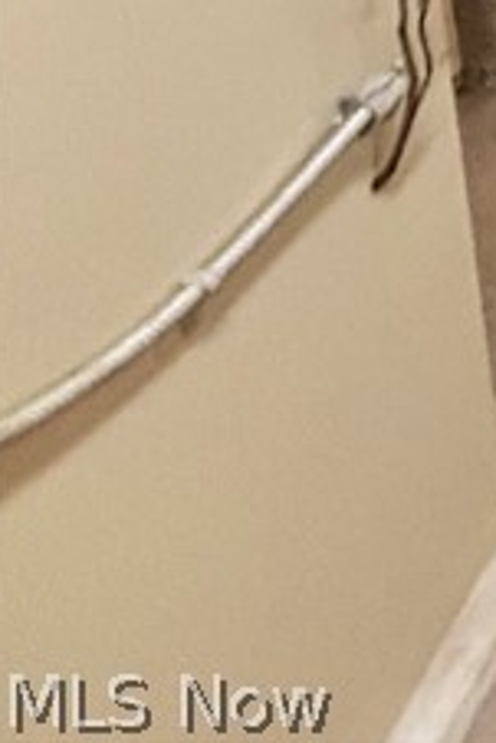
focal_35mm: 66
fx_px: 1362
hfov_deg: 10.0
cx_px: 1669
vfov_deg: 22.1
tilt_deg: -11.2
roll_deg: -0.1
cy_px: -506
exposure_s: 1/60
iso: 400
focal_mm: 2.22
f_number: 2.2
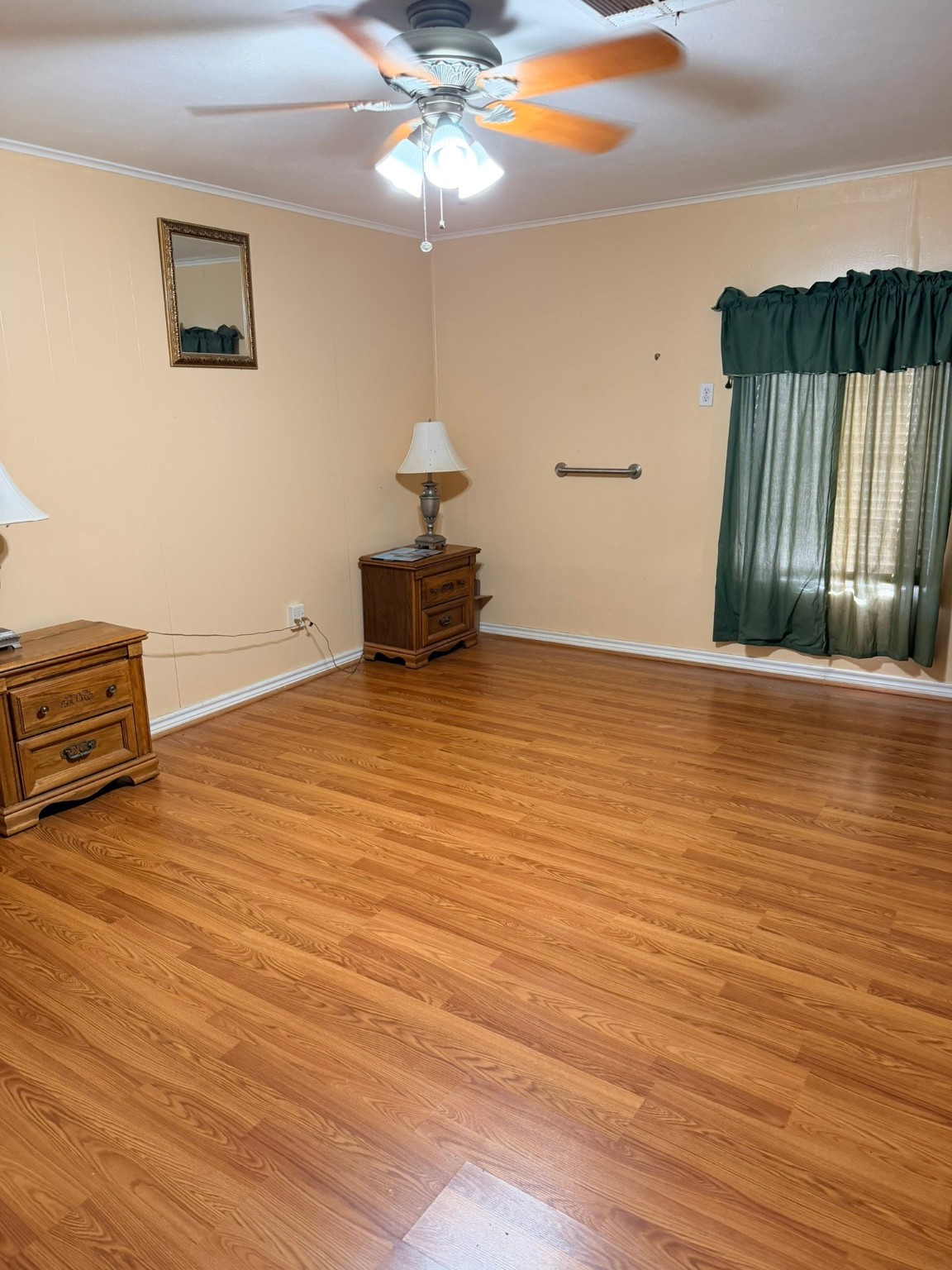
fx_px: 880
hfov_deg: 56.8
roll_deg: +0.3
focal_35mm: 24
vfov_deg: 71.6
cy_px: 635
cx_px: 476
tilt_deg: -16.5
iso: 250
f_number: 1.78
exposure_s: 1/60
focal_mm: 6.76
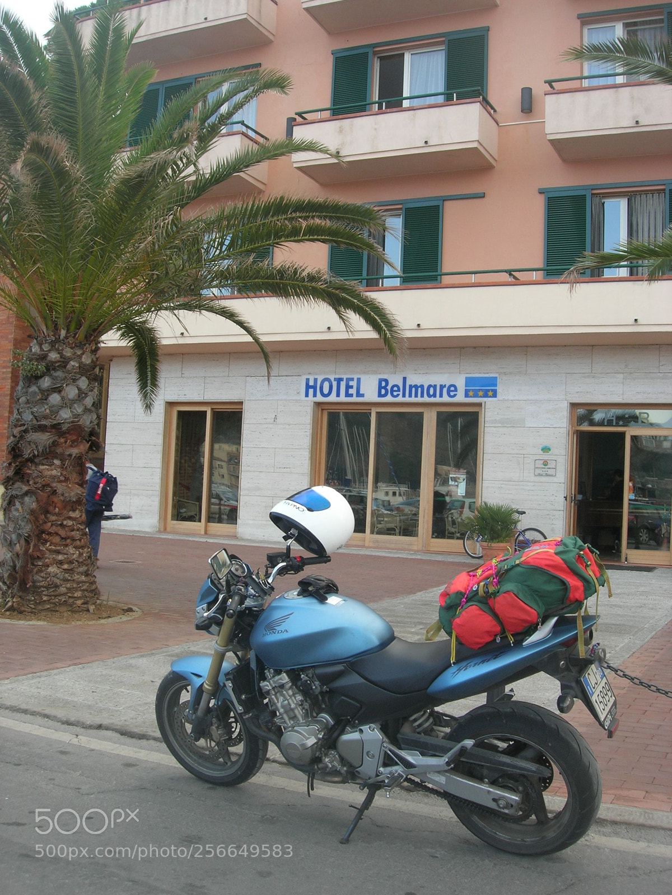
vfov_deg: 49.0
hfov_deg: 37.7
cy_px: 448
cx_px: 336
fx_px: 984
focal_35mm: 38
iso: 64
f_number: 4.8
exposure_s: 1/63
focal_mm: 7.8
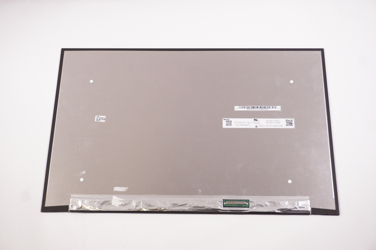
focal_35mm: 50
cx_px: 188
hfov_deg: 40.0
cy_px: 125
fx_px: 517
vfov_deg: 27.2
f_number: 5.6
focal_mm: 33
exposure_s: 1/250
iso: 1250
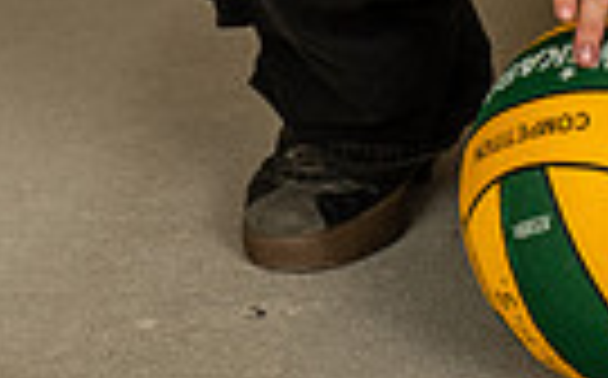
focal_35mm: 170
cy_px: -540
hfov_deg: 12.2
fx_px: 2813
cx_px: 581
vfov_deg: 7.2
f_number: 7.1
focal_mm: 50
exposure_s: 1/250
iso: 500
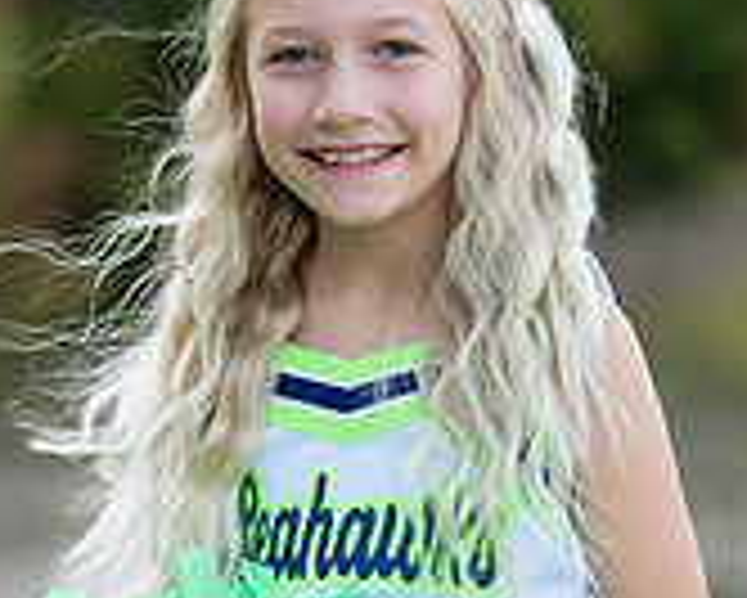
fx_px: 4269
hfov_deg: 10.0
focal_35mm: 193
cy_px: 482
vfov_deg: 8.0
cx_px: 314
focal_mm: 50
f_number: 1.2
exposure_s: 1/1000
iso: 100
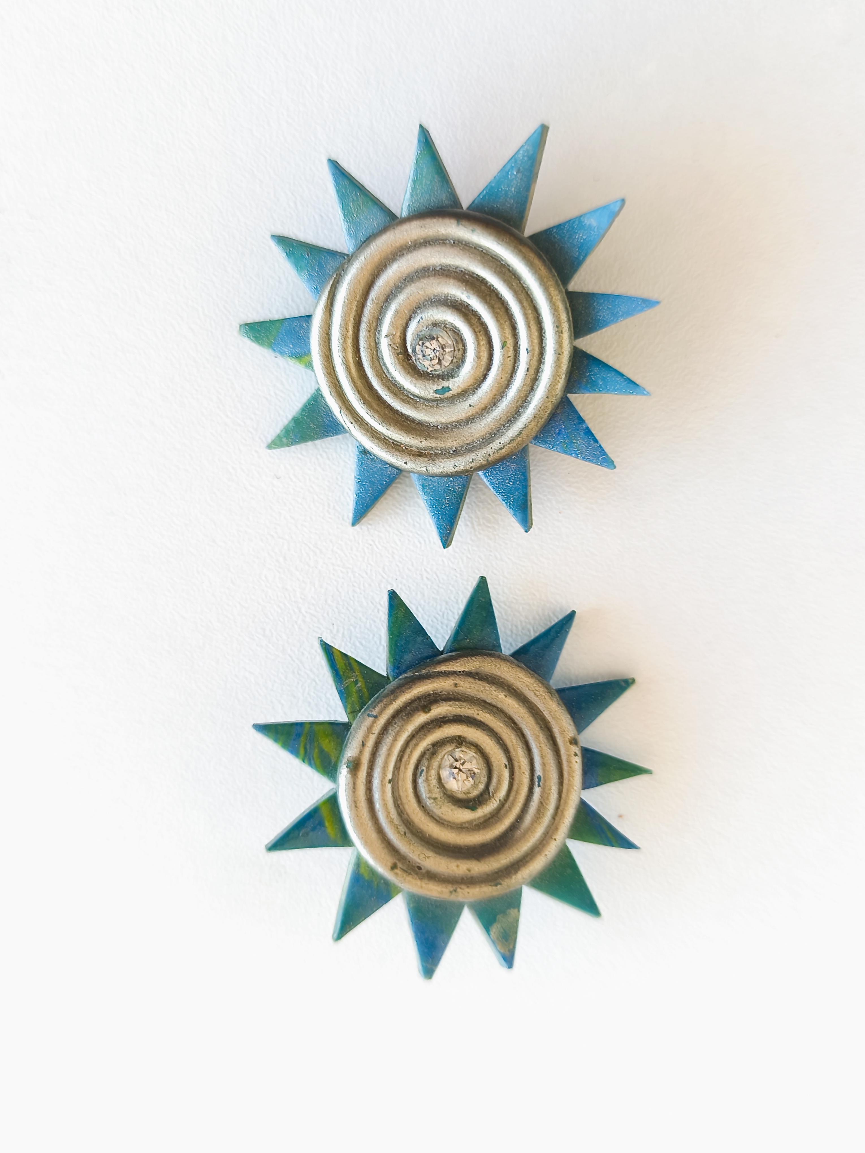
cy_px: 576
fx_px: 1066
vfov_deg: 56.8
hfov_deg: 44.2
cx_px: 432
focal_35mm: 32
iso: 50
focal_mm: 6.14
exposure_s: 1/10
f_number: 1.65
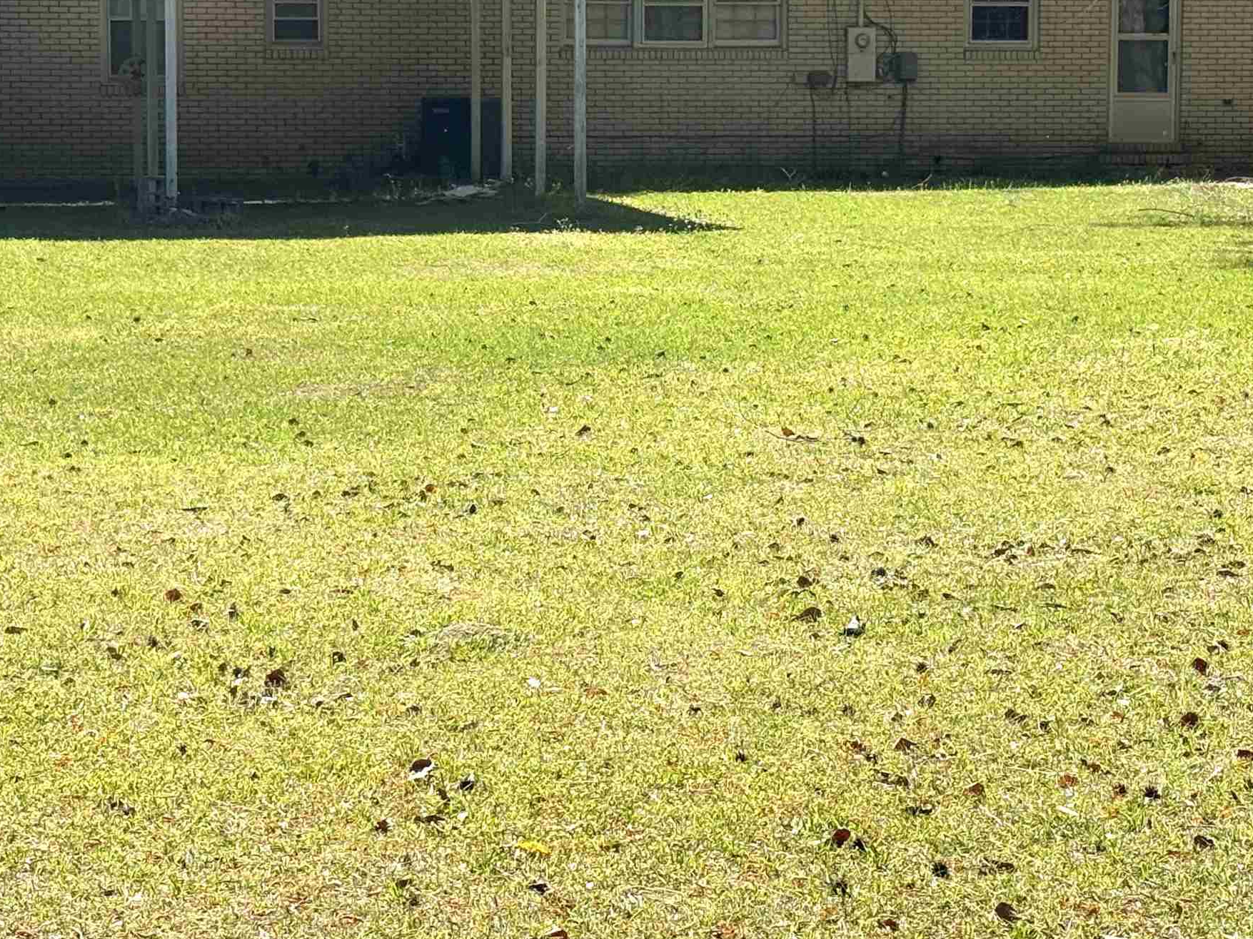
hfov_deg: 23.3
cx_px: 598
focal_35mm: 84
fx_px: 3040
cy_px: 292
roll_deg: +0.9
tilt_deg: -4.0
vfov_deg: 17.5
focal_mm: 6.76
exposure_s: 1/4878
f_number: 1.78
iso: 100
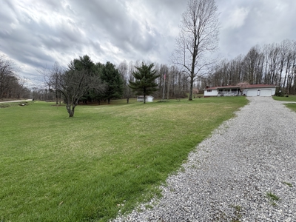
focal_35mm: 14
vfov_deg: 85.7
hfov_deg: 102.1
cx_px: 148
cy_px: 111
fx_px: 120
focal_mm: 2.22
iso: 64
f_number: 2.2
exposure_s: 1/641
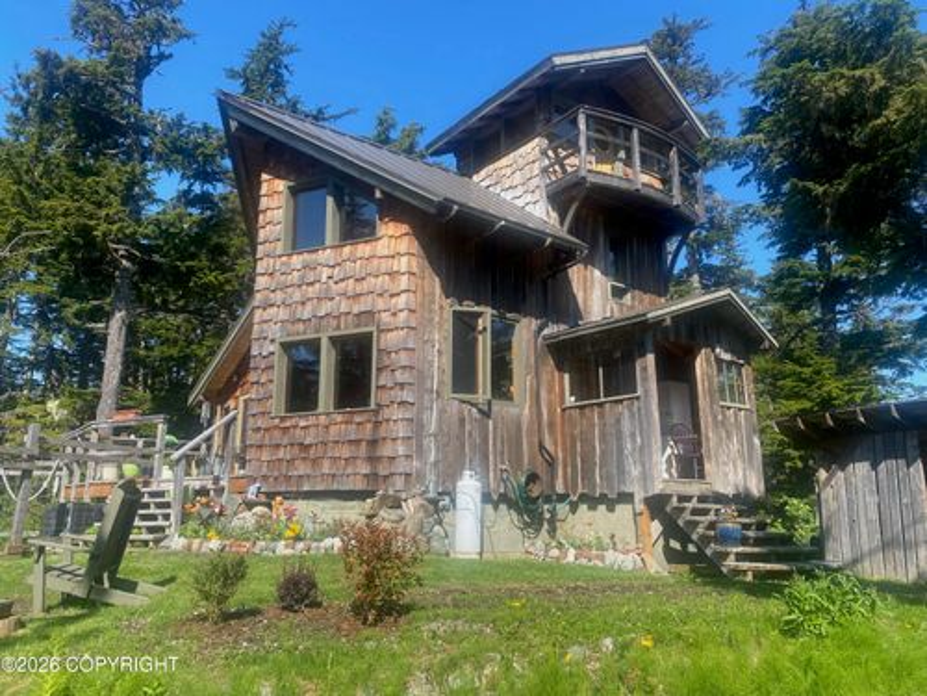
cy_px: 348
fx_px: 696
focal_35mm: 26
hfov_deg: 67.3
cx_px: 464
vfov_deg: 53.1
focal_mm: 4.25
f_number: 1.8
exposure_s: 1/1484
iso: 32
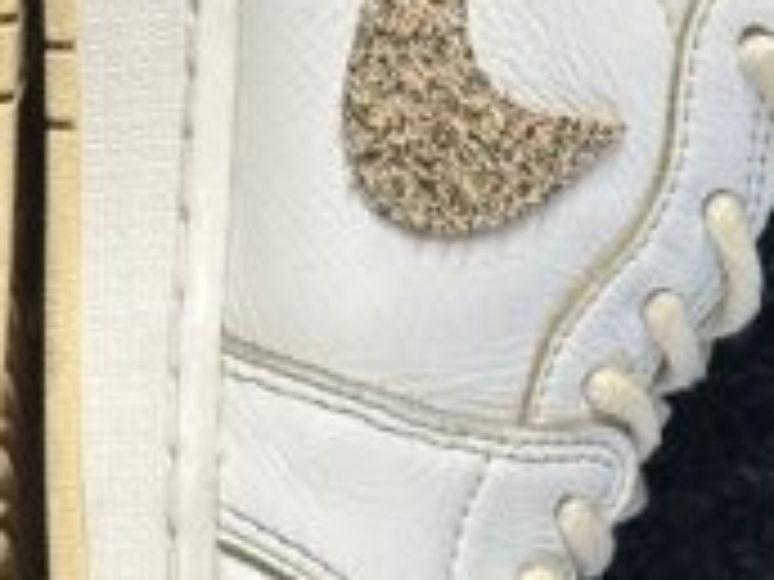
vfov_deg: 6.7
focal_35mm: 223
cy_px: 227
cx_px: 94
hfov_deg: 8.8
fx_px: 4986
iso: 160
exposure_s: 1/50
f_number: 1.78
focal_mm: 6.86
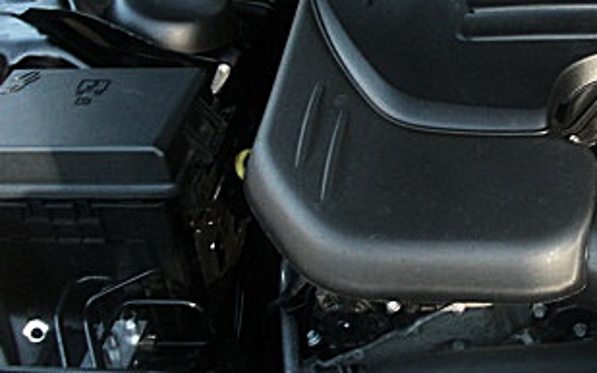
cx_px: 587
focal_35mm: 79
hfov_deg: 25.0
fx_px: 1285
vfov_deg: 16.5
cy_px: 110
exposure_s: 1/100
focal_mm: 6.3
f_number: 2.8
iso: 200
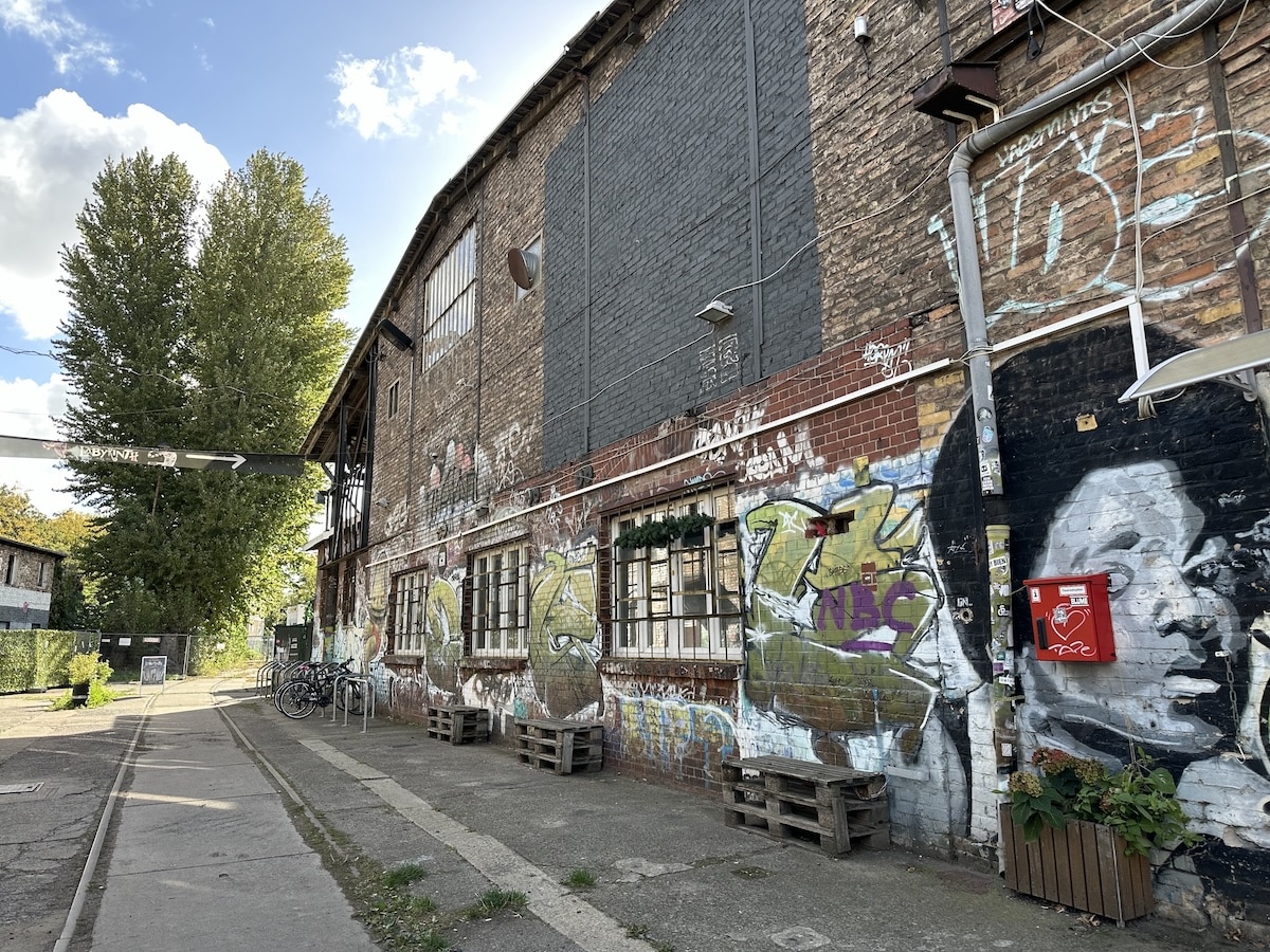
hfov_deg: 71.6
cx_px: 635
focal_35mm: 24
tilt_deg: +10.8
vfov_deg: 56.8
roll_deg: +0.3
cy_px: 476
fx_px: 881
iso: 80
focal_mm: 6.86
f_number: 1.78
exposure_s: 1/694
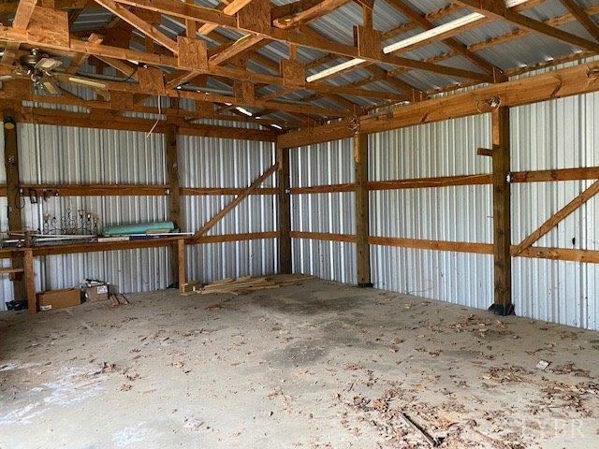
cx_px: 300
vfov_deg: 53.1
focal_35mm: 26
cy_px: 224
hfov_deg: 67.3
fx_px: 450
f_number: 1.8
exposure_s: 1/55
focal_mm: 4.25
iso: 500
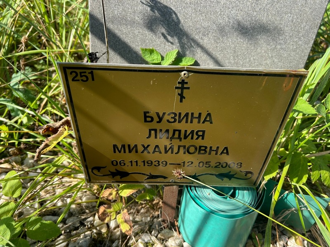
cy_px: 124
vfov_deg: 53.1
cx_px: 165
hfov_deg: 67.3
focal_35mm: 26
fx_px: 248
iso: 50
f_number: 1.5
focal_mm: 5.7
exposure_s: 1/957
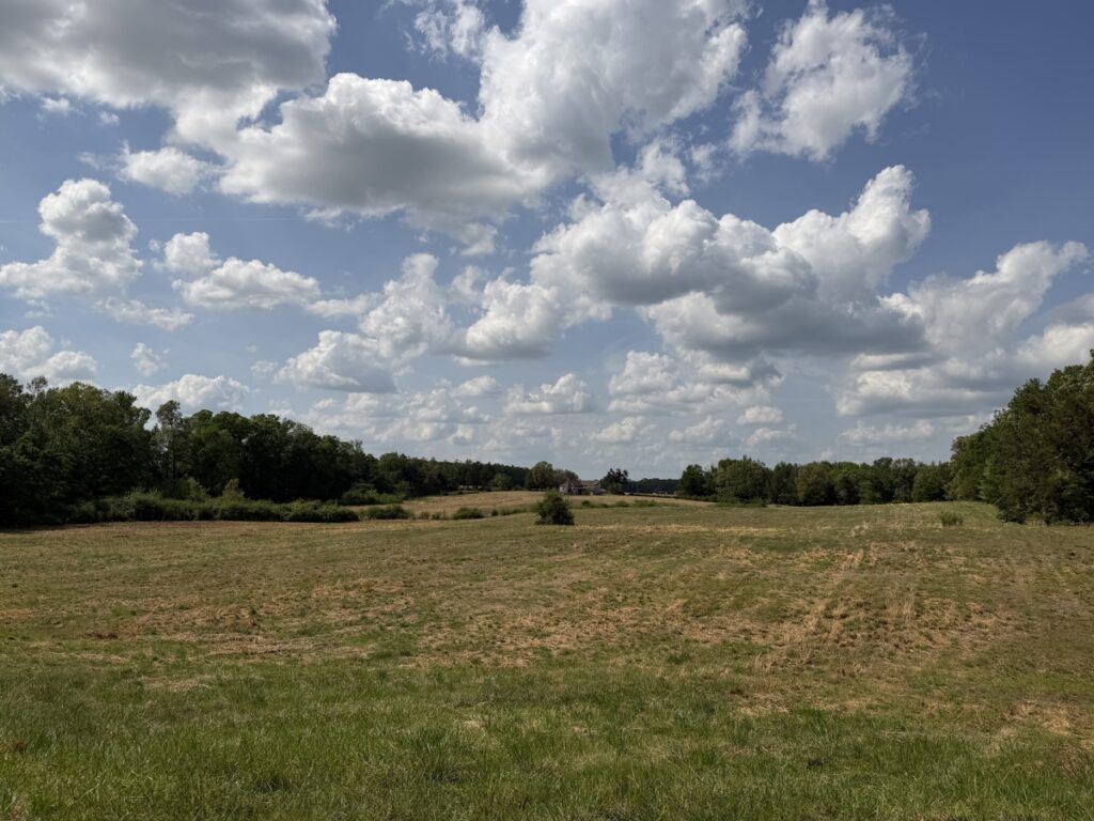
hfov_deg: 71.6
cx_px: 547
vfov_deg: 56.8
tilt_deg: +5.9
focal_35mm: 24
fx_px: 758
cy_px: 410
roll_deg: -0.7
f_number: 1.78
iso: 80
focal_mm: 6.76
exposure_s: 1/11905
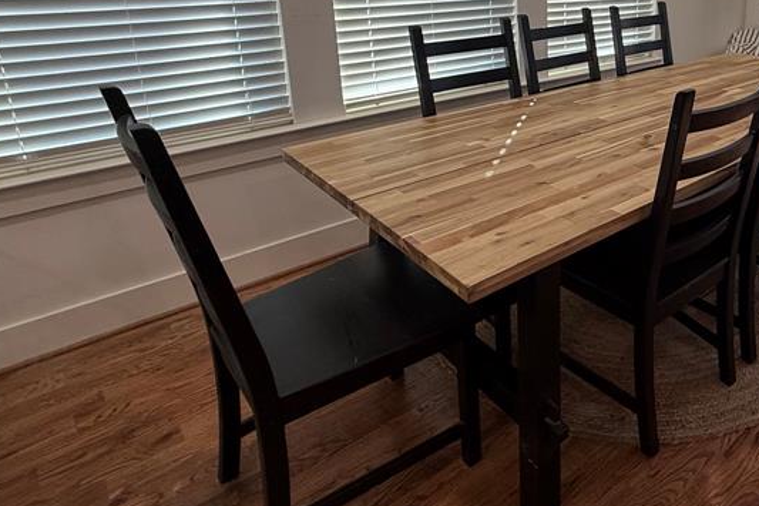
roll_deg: -1.2
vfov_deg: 43.9
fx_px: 590
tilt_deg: -14.4
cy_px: 94
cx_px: 642
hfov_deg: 58.6
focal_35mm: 28
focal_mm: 2.22
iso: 160
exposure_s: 1/120
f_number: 2.2
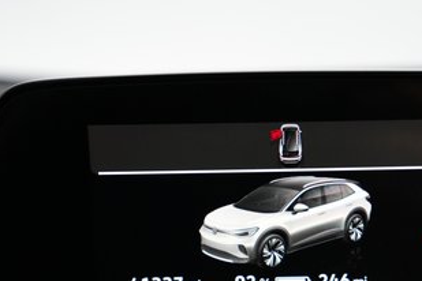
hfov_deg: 34.0
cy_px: 278
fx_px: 680
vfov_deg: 22.5
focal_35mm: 58
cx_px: 302
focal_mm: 28
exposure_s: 1/250
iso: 3200
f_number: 2.8
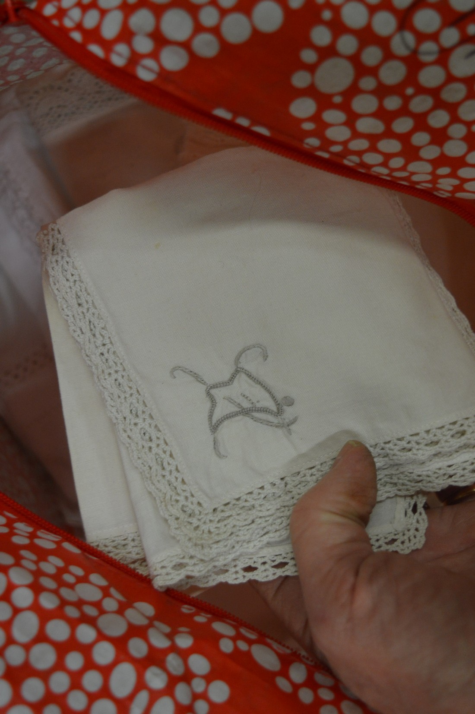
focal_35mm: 46
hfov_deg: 28.9
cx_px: 238
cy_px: 357
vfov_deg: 42.4
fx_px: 922
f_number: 4.2
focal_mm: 31
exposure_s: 1/60
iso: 900
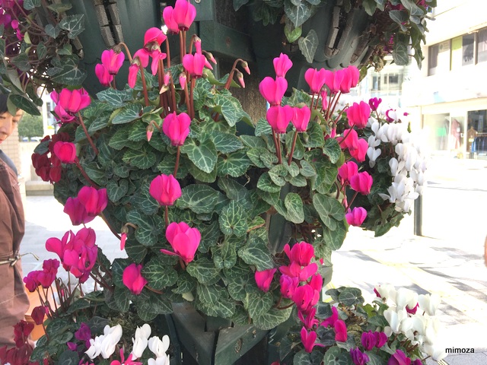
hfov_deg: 61.7
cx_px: 244
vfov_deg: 48.2
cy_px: 182
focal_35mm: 29
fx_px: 408
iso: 25
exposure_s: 1/122
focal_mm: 4.15
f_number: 2.2
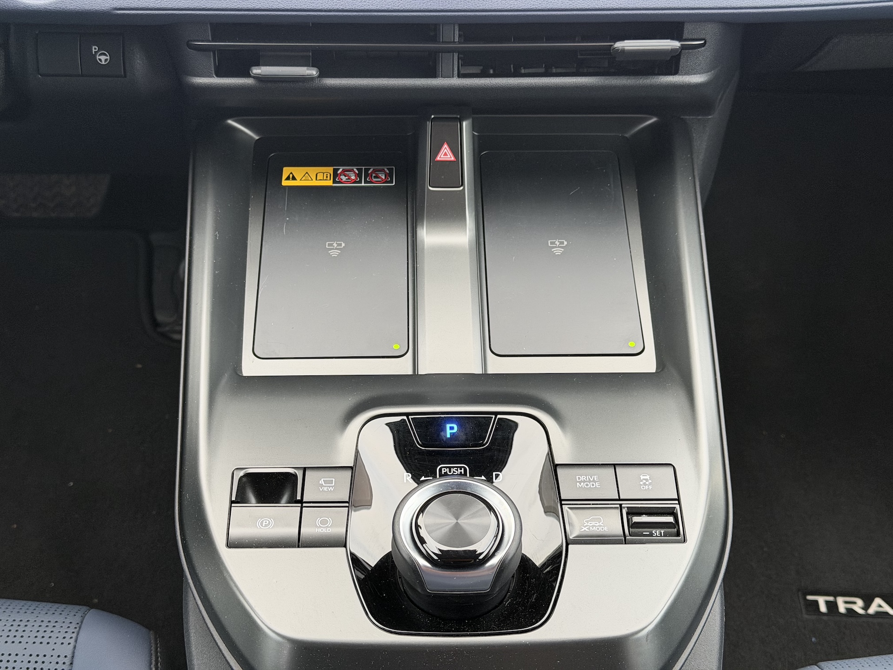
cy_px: 335
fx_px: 1238
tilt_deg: -45.9
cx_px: 446
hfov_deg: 39.7
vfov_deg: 30.3
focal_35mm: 48
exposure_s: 1/60
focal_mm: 6.76
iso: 200
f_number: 1.78
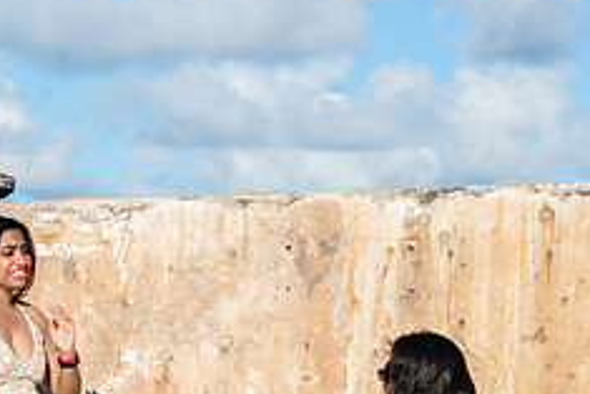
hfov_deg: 14.8
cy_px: 404
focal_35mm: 137
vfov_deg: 9.9
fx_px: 2247
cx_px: 32
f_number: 2.8
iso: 100
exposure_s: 1/2500
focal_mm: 50
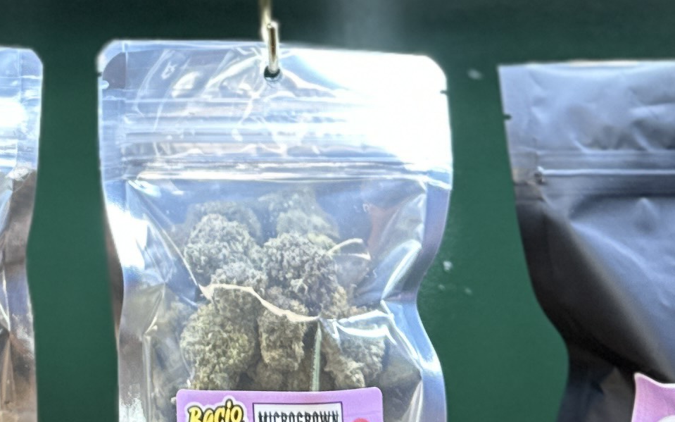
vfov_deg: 11.4
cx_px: 34
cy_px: -339
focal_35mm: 107
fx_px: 1968
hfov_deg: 19.0
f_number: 1.78
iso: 200
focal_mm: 6.86
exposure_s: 1/120
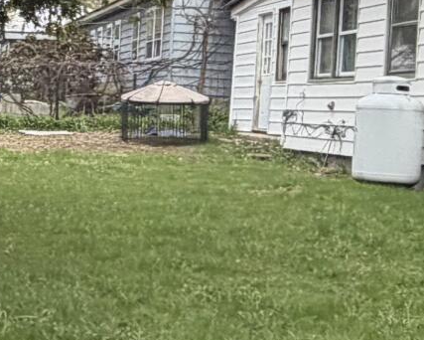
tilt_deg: +1.9
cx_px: -34
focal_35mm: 96
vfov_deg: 16.0
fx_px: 1205
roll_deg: -1.1
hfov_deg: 19.2
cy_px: 105
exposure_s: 1/161
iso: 64
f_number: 2.2
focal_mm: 2.22
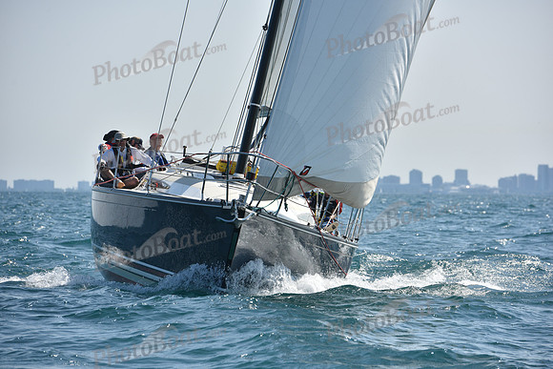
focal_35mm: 190
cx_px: 276
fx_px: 2919
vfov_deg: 7.2
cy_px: 184
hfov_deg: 10.8
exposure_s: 1/1600
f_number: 7.1
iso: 250
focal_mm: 190
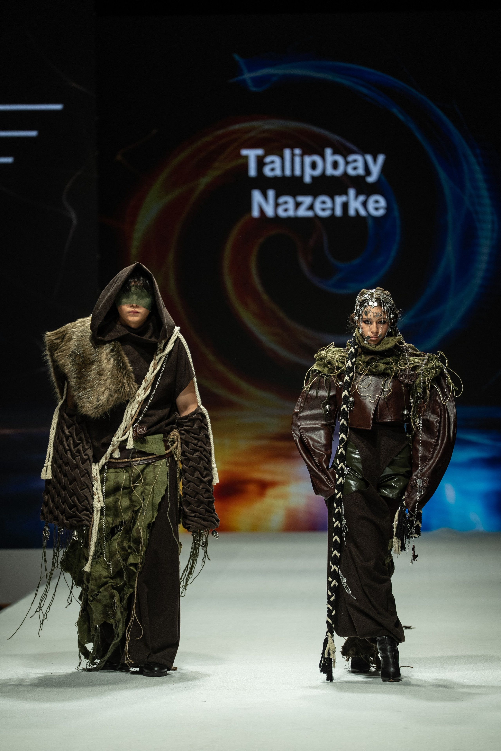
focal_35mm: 200
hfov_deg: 6.9
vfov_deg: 10.3
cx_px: 250
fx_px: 4175
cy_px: 376
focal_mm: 200
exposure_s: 1/250
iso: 200
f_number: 3.2
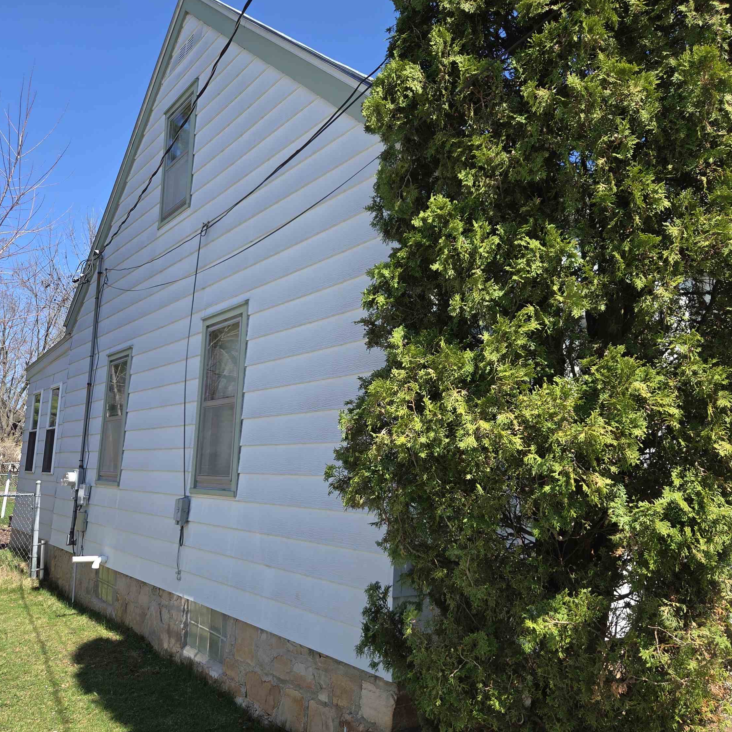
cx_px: 396
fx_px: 670
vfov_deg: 57.3
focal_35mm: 28
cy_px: 370
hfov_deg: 57.2
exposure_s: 1/2476
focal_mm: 5.4
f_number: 1.8
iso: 80
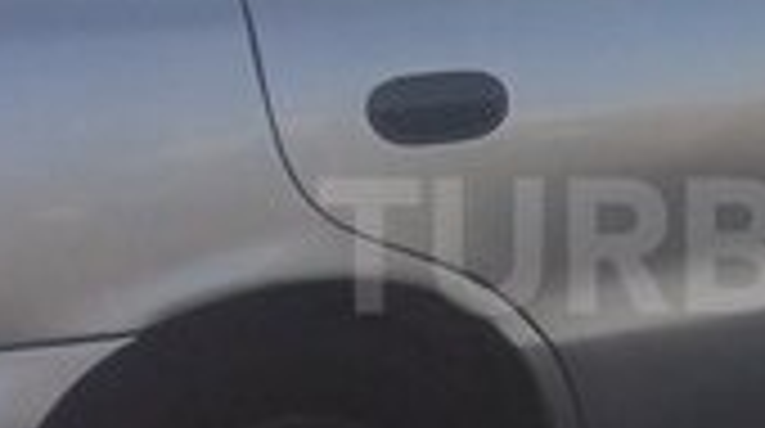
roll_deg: +2.3
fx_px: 2491
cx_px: 778
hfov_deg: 17.0
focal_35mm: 123
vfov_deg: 9.8
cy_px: 246
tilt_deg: -17.2
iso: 32
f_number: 2.2
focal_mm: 4.15
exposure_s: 1/1786
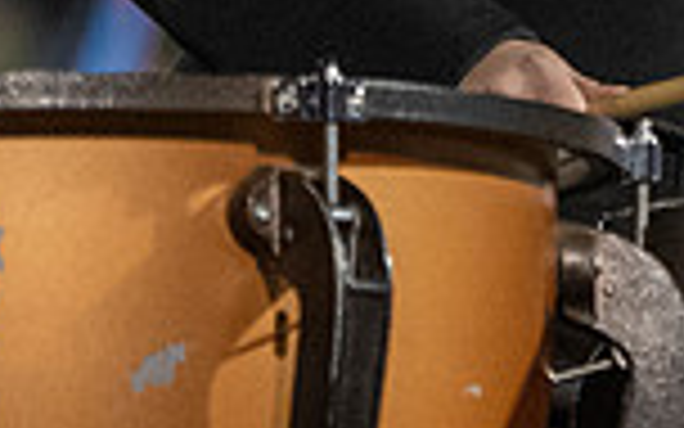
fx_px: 24700
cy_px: -716
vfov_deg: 1.0
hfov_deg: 1.6
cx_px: 810
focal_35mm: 1325
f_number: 2.8
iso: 4000
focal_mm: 150
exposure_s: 1/500
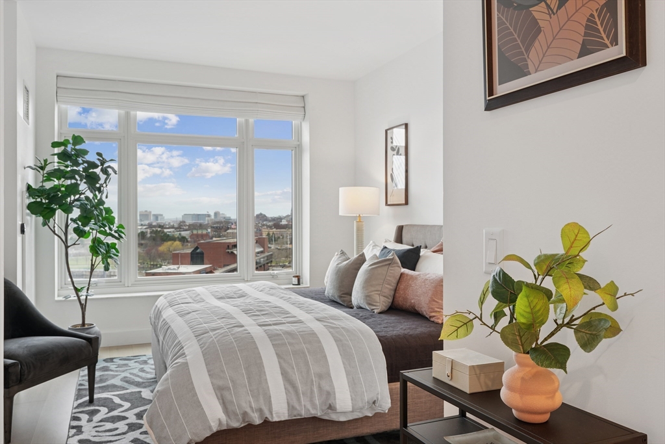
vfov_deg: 45.0
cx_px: 332
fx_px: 536
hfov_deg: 63.7
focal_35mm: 29
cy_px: 222
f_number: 11
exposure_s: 1/2.5
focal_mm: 29
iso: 100
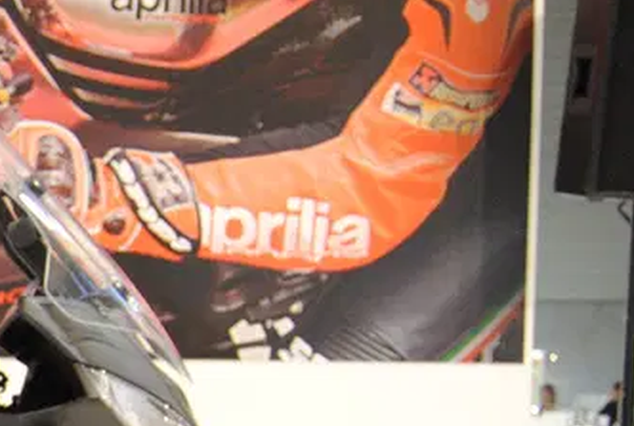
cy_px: 536
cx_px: -402
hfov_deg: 15.4
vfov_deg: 11.3
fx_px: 2100
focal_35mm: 119
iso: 800
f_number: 4
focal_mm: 22
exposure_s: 1/80
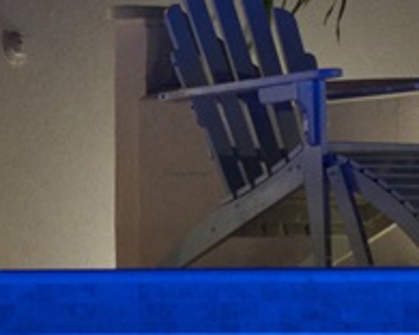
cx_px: -29
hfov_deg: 5.0
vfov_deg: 4.0
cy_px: 160
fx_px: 4824
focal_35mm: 389
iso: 2000
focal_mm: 50
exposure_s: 1/6
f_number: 4
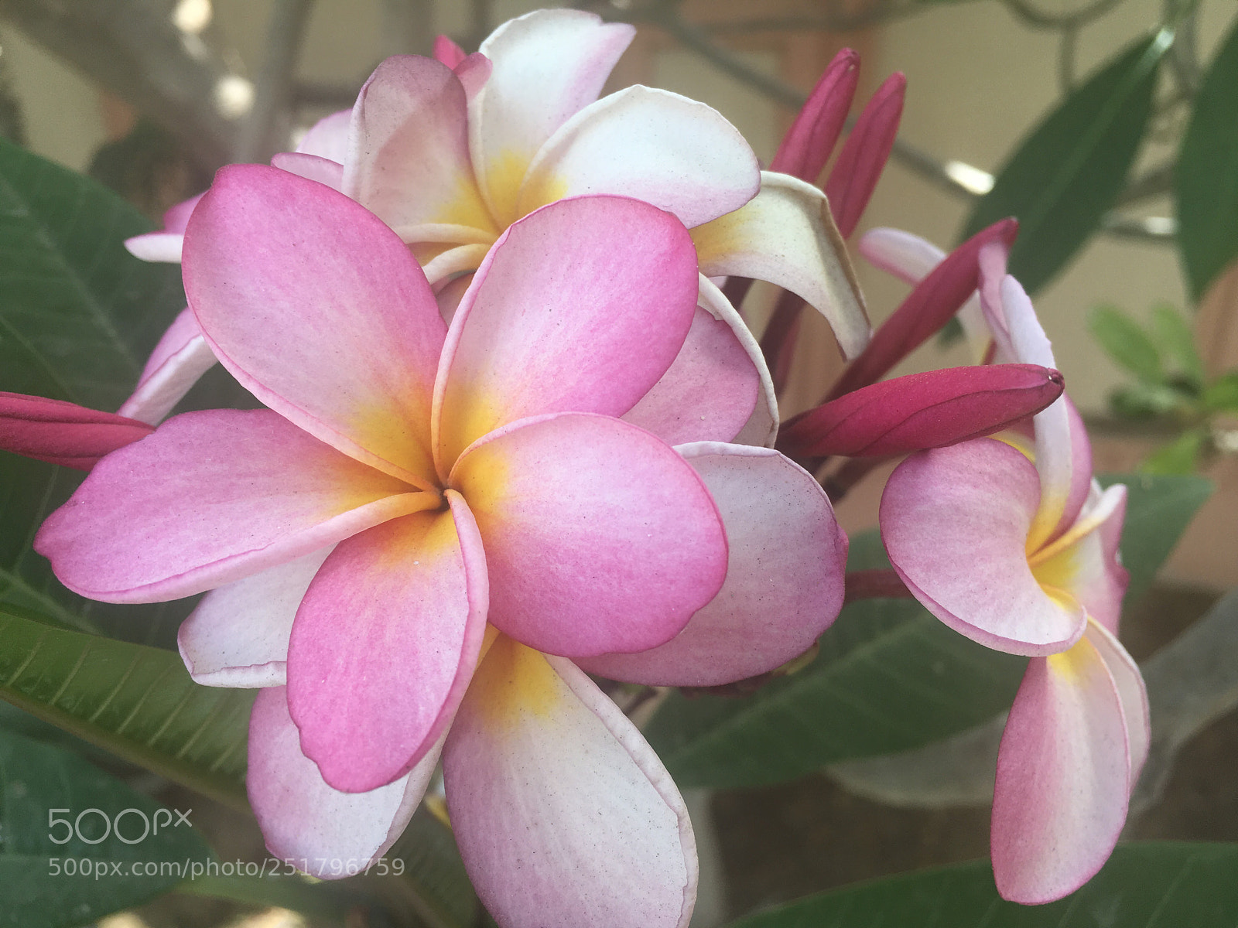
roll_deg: +0.4
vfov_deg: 48.2
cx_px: 619
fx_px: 1037
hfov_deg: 61.7
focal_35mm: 29
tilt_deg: -29.2
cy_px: 464
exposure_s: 1/146
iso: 25
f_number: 2.2
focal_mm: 4.15
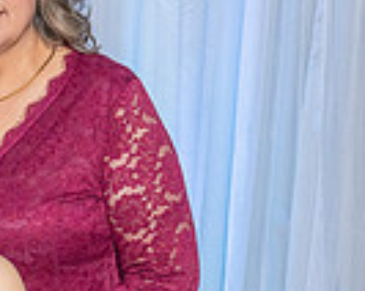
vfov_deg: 7.1
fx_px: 2287
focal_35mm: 212
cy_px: 493
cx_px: -250
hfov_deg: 8.8
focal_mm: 30.5
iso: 640
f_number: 5
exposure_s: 1/160
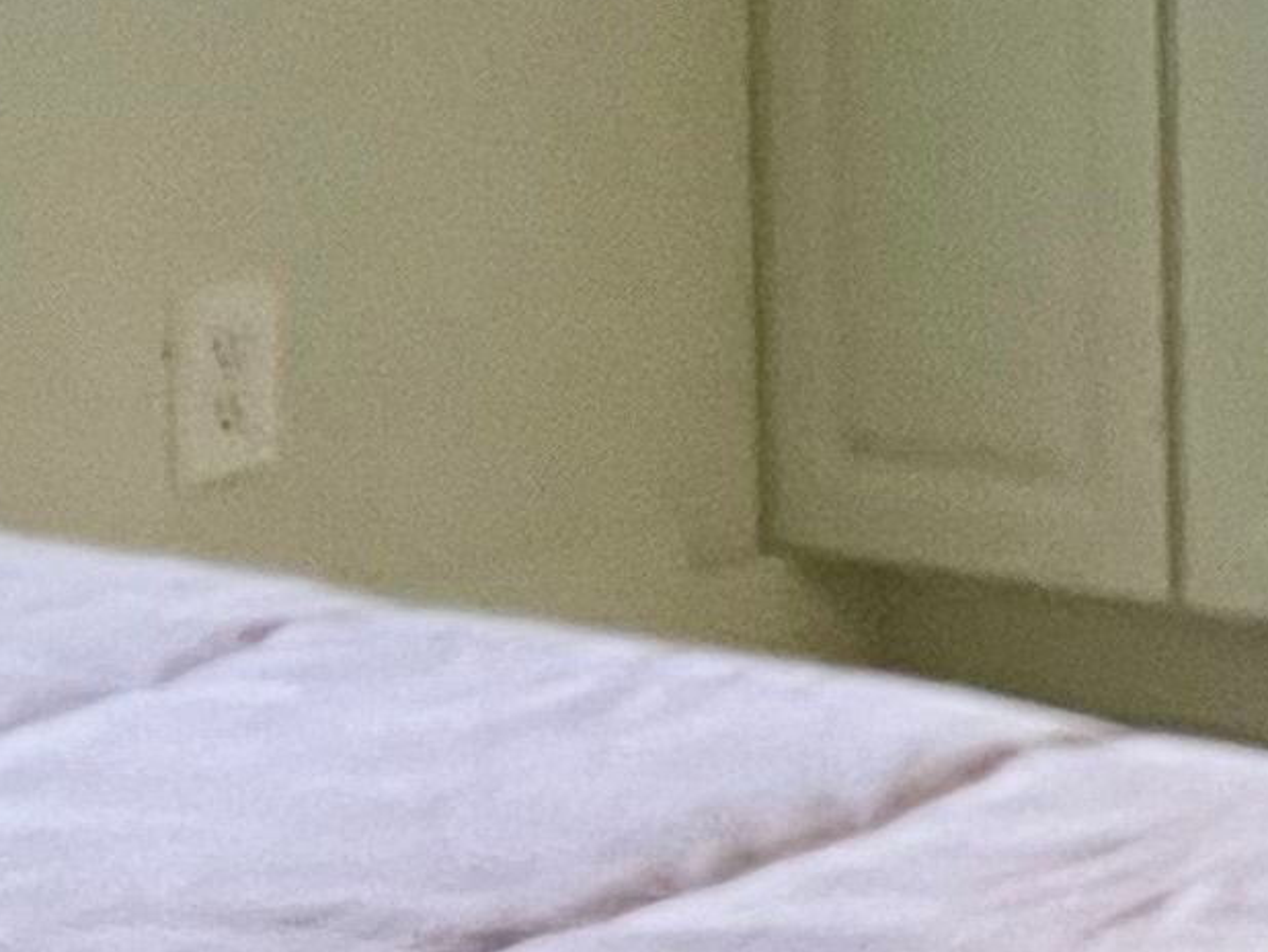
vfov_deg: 8.8
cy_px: -589
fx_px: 5973
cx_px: 2626
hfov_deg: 10.9
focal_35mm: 163
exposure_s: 1/60
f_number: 1.6
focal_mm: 5.1
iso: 400
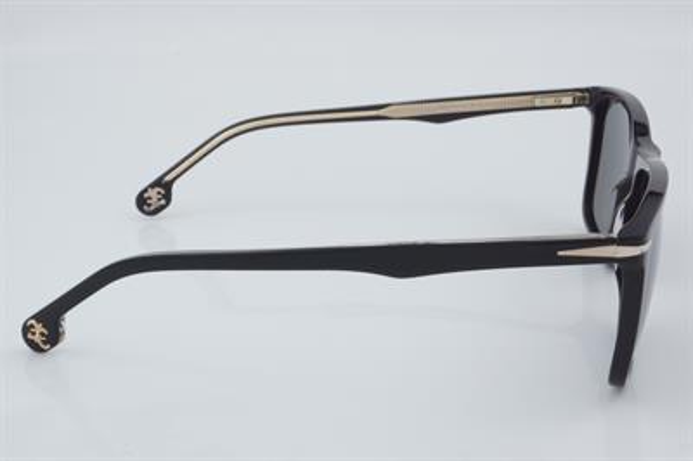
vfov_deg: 20.1
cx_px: 346
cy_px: 230
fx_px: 1298
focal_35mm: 68
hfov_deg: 29.9
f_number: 32
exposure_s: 1/4
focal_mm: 45
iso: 100
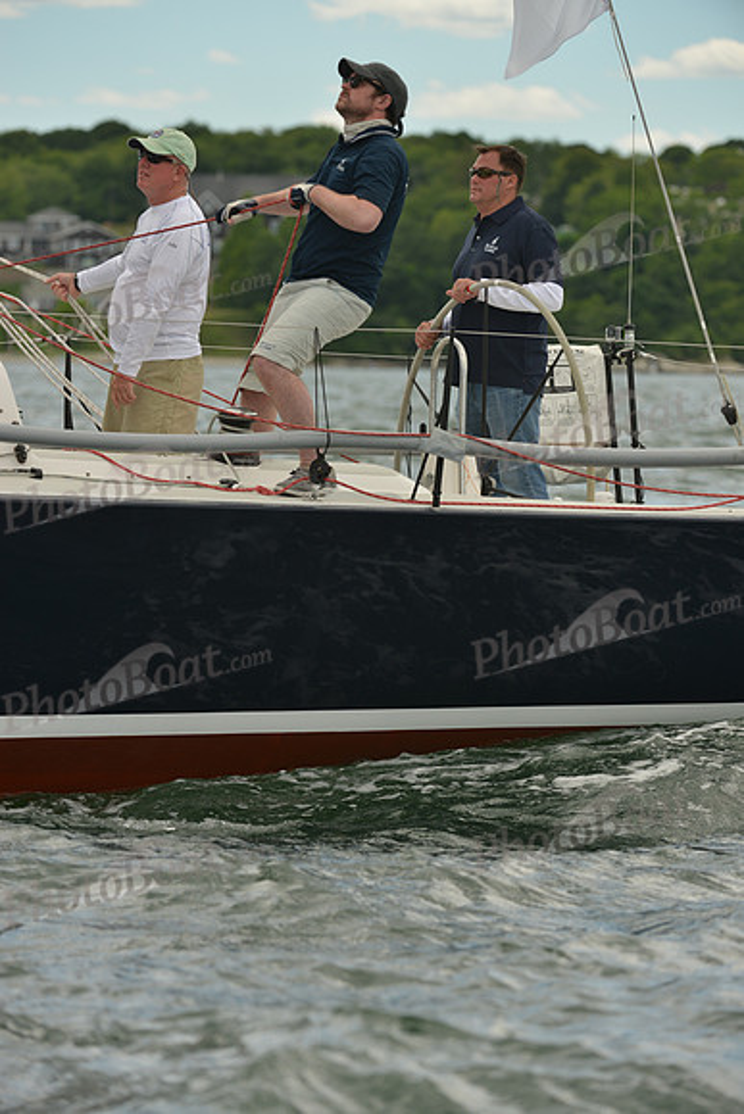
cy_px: 557
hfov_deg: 6.2
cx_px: 372
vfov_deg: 9.4
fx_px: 6815
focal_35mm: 220
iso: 200
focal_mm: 220
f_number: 5.6
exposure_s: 1/800
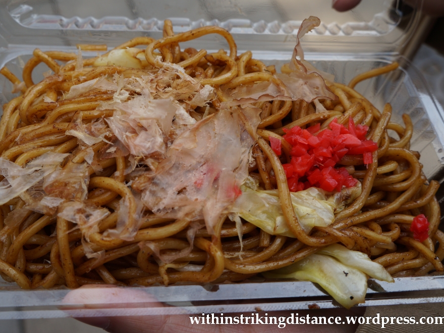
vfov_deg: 39.7
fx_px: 462
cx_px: 208
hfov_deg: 51.3
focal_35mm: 36
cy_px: 166
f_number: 8
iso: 200
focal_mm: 22
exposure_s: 1/250
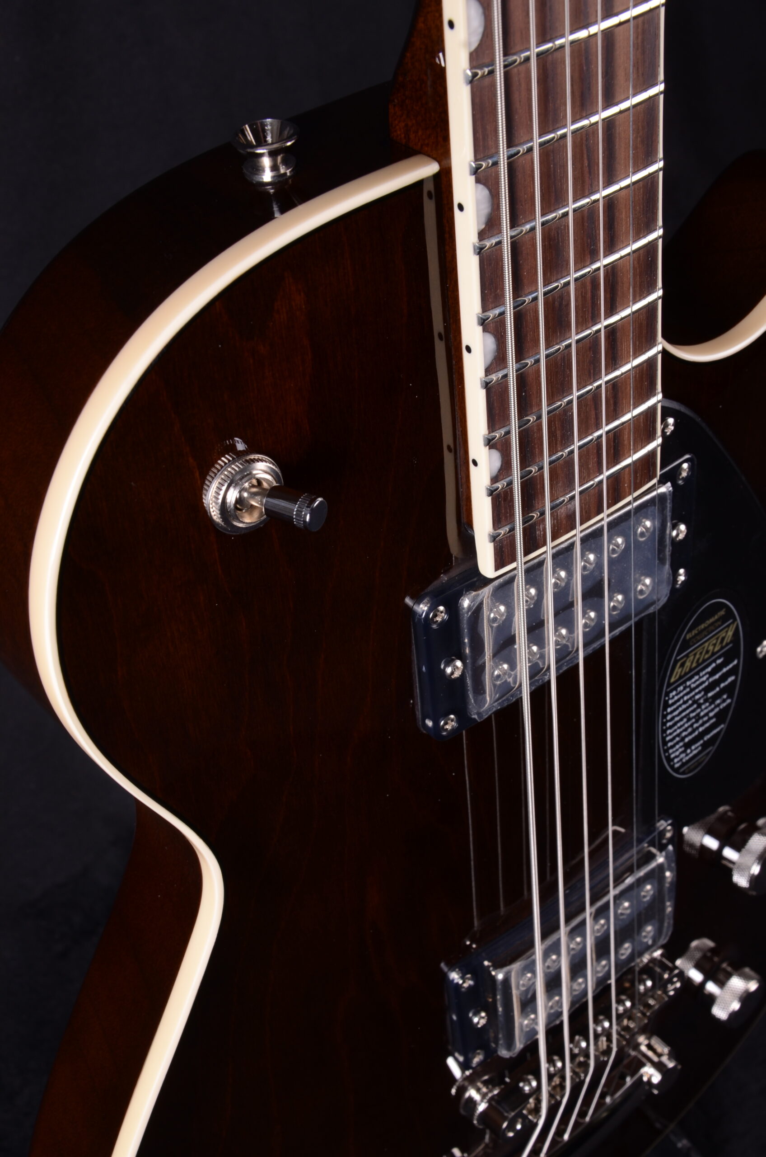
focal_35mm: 52
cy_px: 578
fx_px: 1683
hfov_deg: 25.6
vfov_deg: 37.9
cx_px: 383
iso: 200
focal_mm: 35
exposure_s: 1/200
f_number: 13
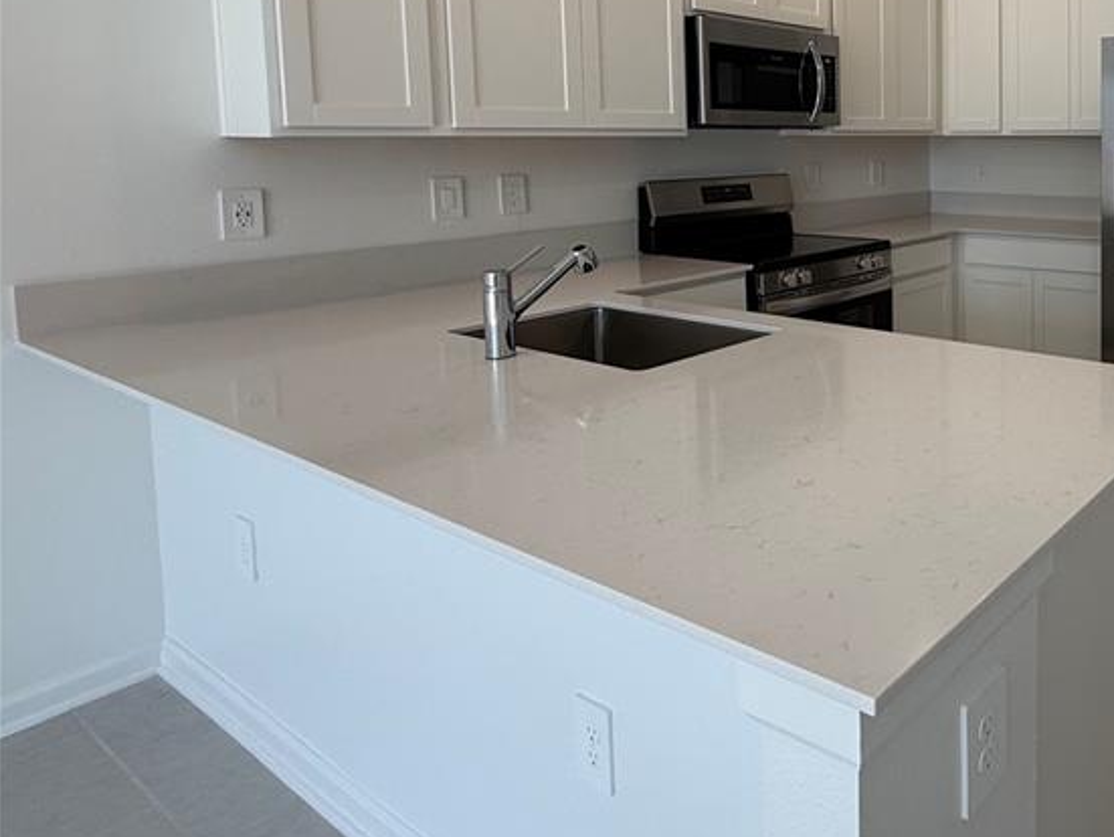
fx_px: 837
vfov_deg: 50.7
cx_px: 1033
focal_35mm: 26
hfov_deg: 56.5
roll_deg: -0.1
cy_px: 198
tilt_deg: -4.1
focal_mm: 2.22
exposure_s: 1/120
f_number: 2.2
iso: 64
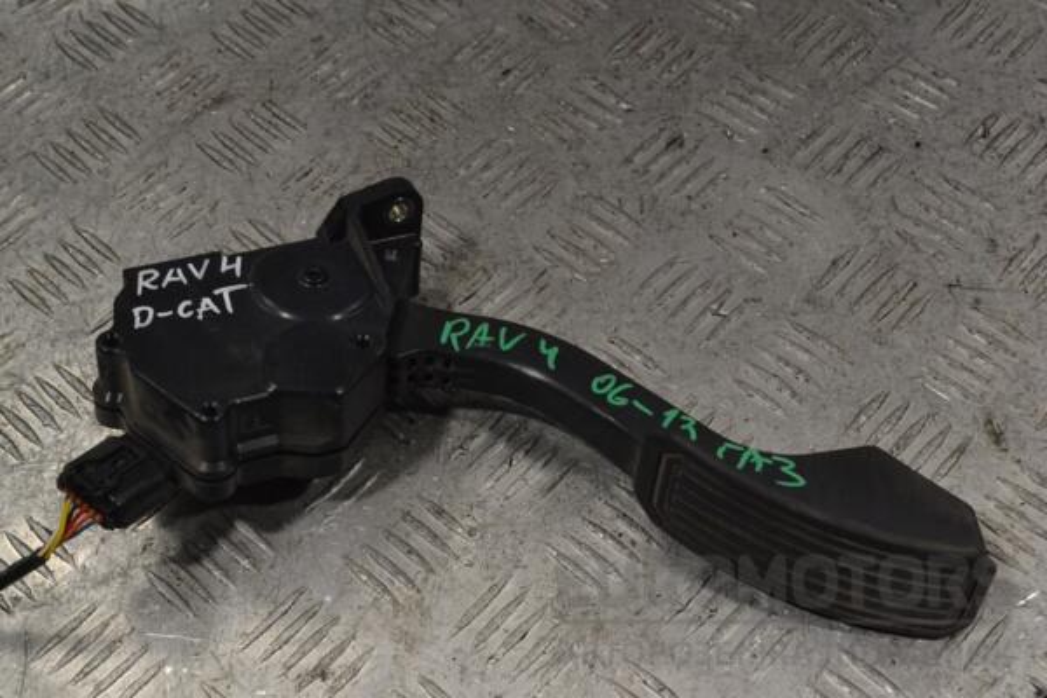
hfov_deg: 37.9
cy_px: 349
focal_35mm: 52
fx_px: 1527
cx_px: 524
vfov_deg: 25.8
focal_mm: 35
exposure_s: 1/400
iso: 3200
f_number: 10
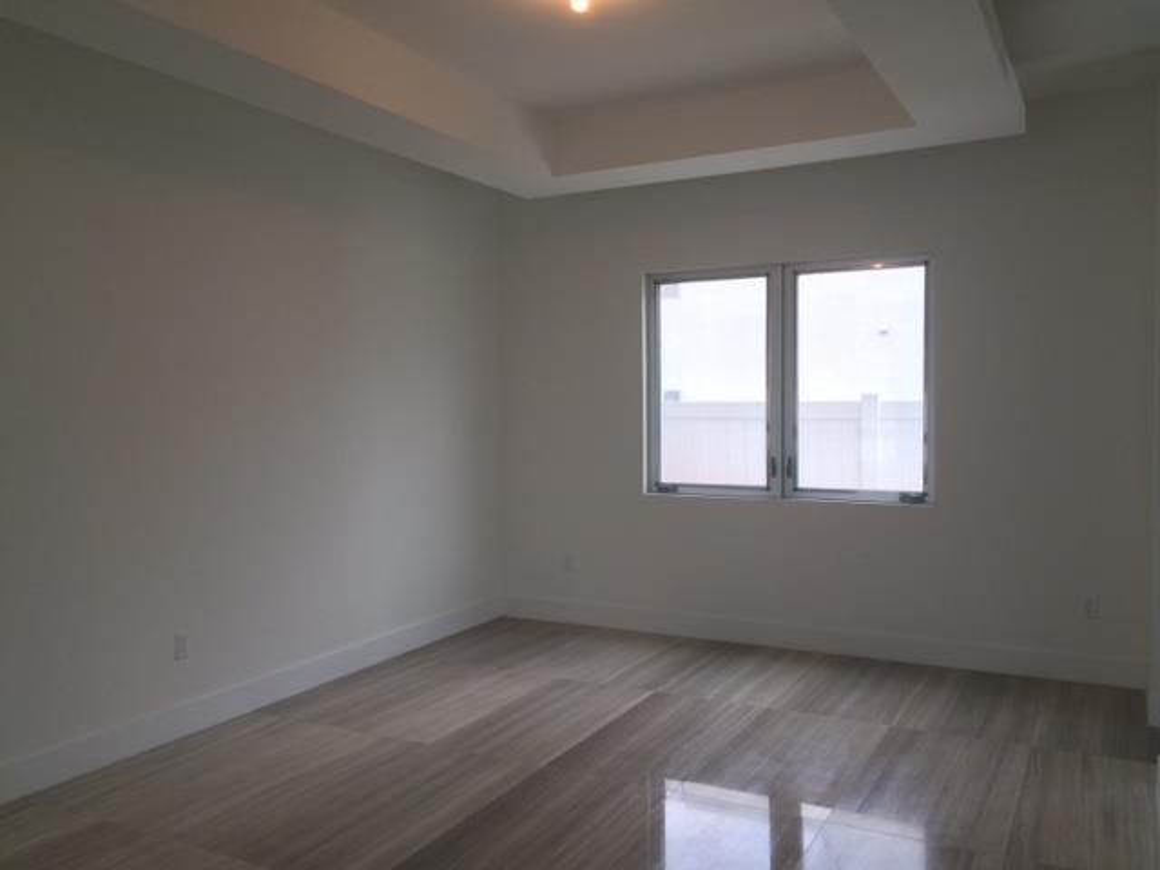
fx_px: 972
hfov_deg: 61.7
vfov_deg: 48.2
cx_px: 580
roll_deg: +0.7
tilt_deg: -3.3
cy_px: 435
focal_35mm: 29
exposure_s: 1/60
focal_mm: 4.15
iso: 50
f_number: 2.2
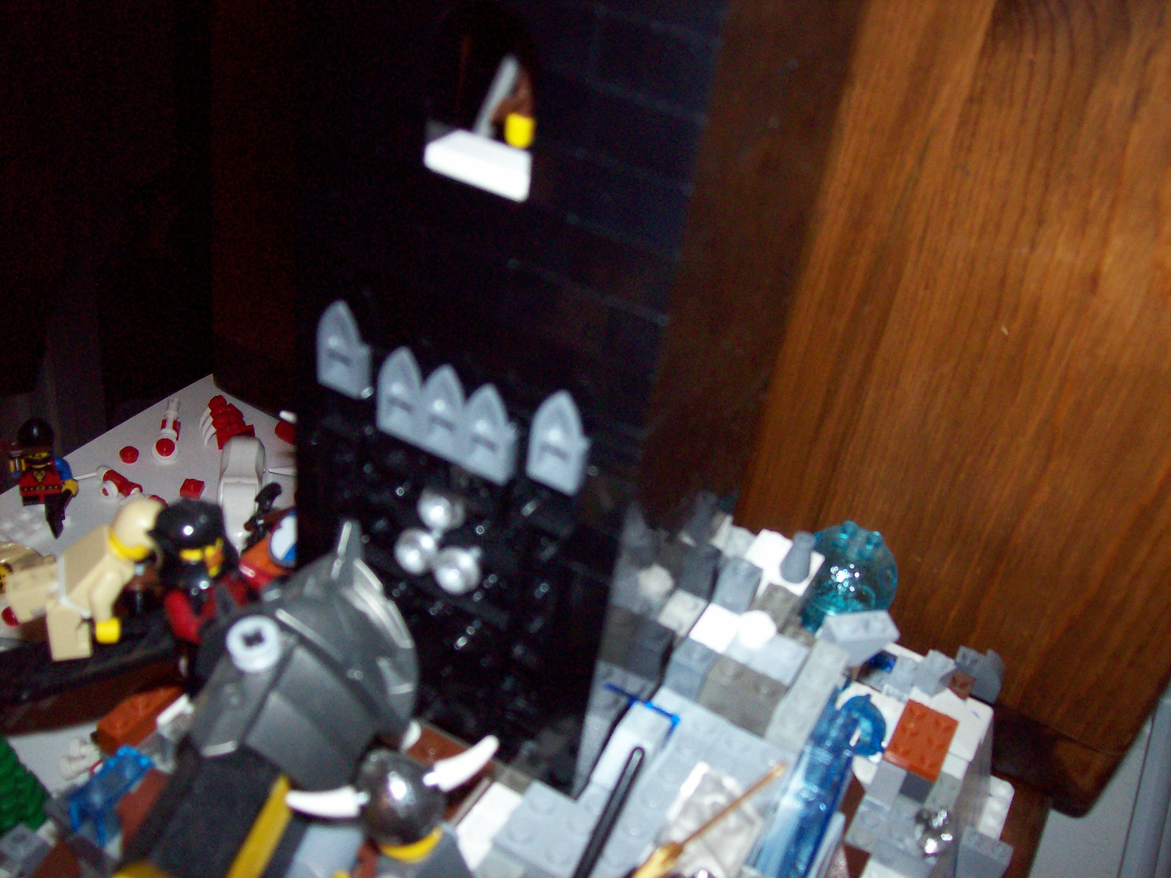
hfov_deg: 51.4
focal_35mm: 36
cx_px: 586
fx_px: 1217
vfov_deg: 39.6
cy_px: 439
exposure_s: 1/64
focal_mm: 6
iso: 140
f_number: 2.7
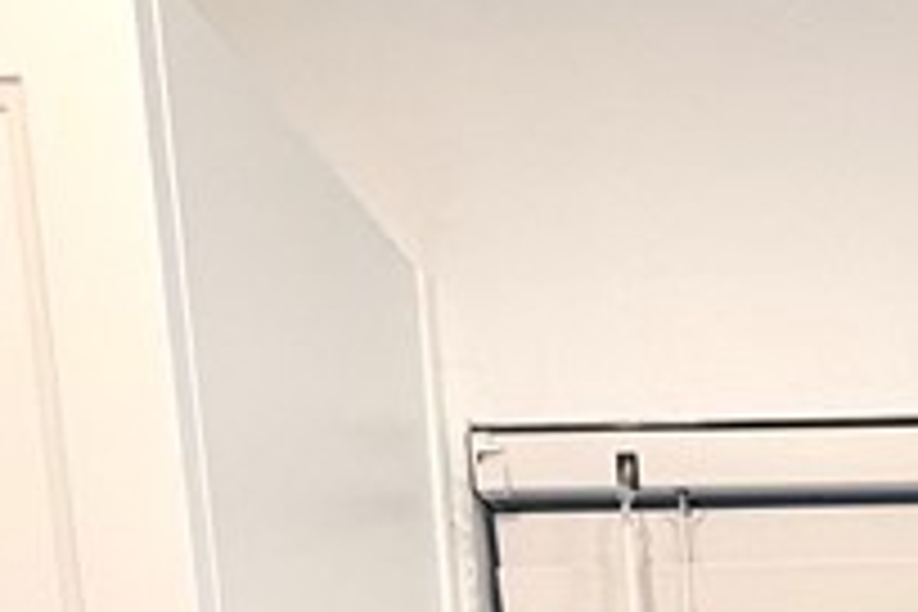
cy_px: 1534
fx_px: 1861
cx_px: 1148
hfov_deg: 24.6
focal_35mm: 73
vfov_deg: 13.1
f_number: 2.2
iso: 64
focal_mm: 2.22
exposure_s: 1/120
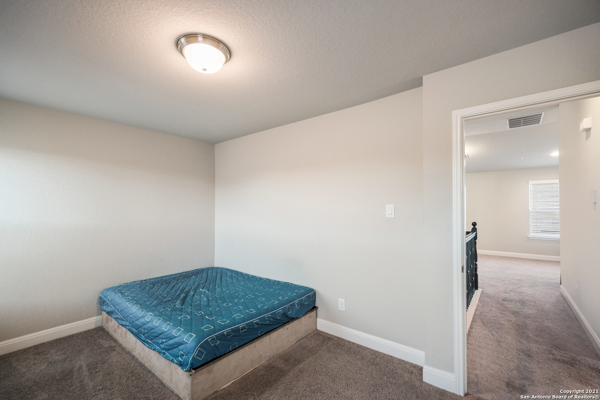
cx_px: 300
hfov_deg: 100.4
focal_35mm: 15
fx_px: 250
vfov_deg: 77.3
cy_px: 200
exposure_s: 1/50
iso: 400
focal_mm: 10
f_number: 4
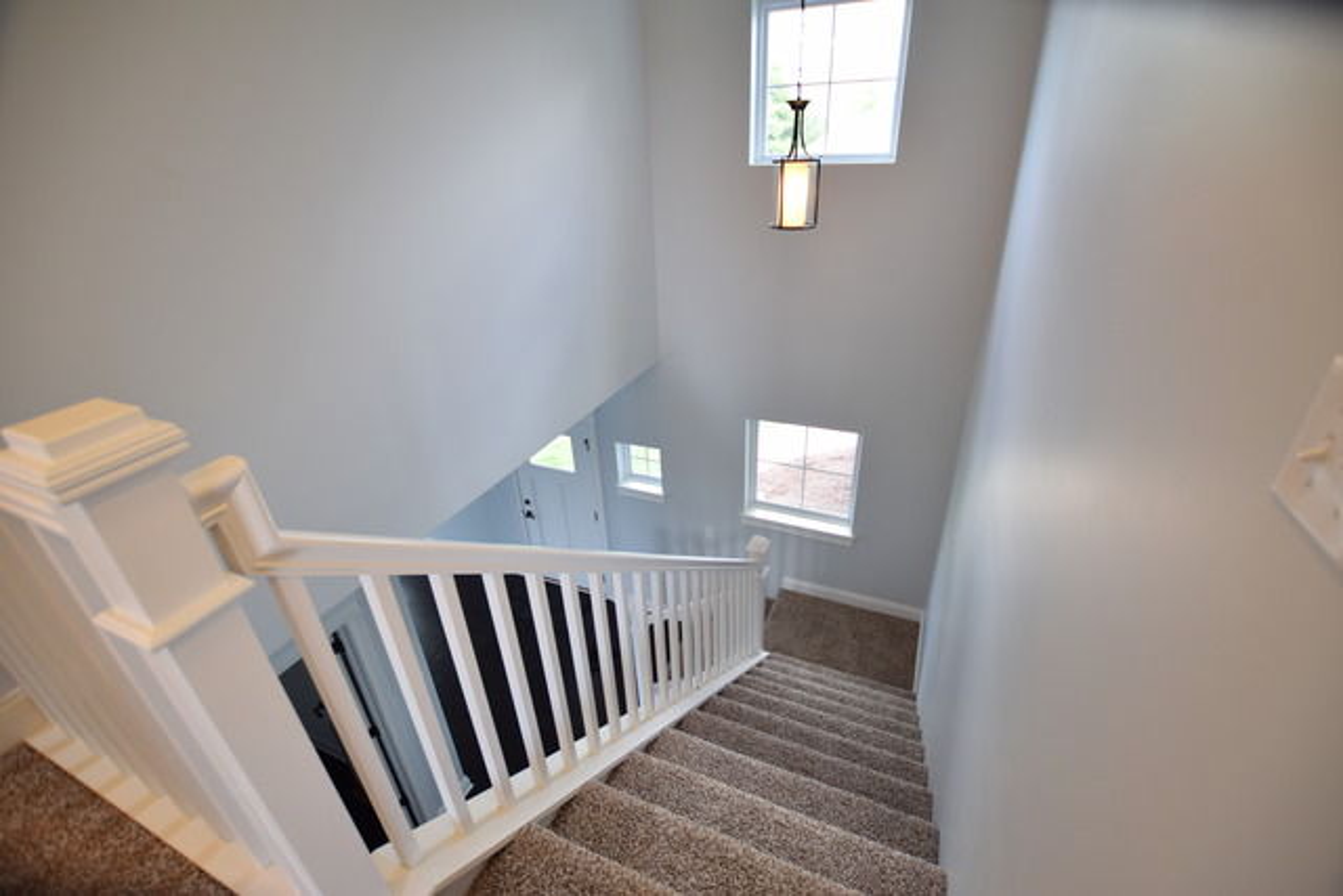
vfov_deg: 77.4
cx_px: 672
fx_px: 560
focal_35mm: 15
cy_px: 448
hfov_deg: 100.4
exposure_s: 1/125
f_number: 3.5
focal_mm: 10
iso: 400
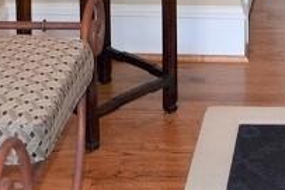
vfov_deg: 9.0
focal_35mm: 136
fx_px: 1076
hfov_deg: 14.7
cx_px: 317
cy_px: -283
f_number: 3.5
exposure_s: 1/60
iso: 900
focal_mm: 18
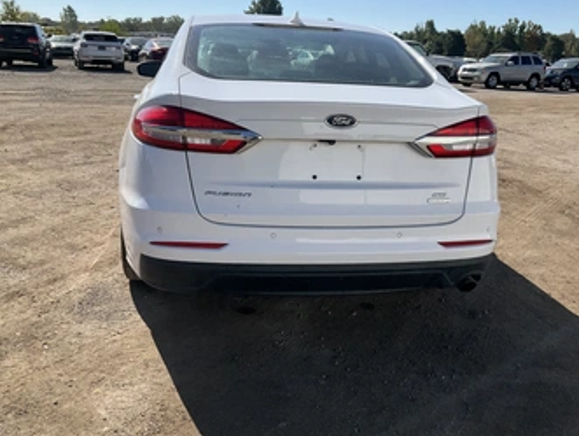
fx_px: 586
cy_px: 193
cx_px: 308
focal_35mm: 35
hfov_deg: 52.5
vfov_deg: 40.7
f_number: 1.8
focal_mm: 3
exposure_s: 1/2227
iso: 25
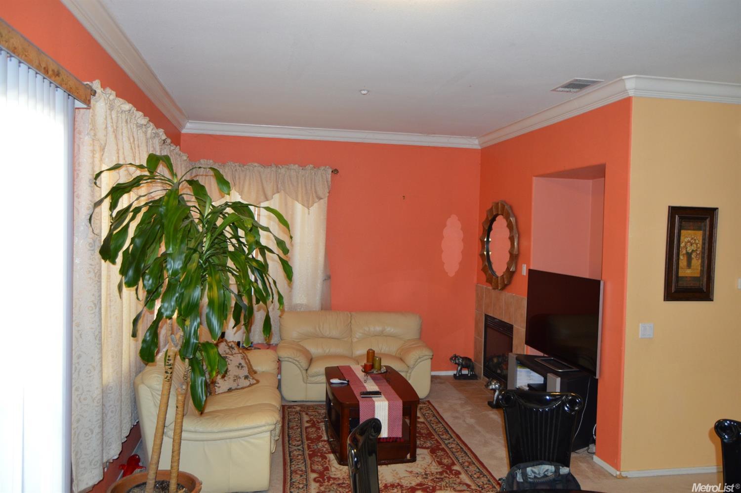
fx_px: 555
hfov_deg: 67.4
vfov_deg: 47.8
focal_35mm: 27
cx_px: 370
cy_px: 246
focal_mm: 18
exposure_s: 1/60
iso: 450
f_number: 3.5
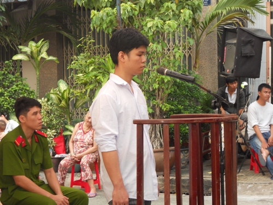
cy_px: 102
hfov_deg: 25.3
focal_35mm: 77
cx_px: 136
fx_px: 607
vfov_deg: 19.1
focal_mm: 13.9
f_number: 5.9
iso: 200
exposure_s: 1/60
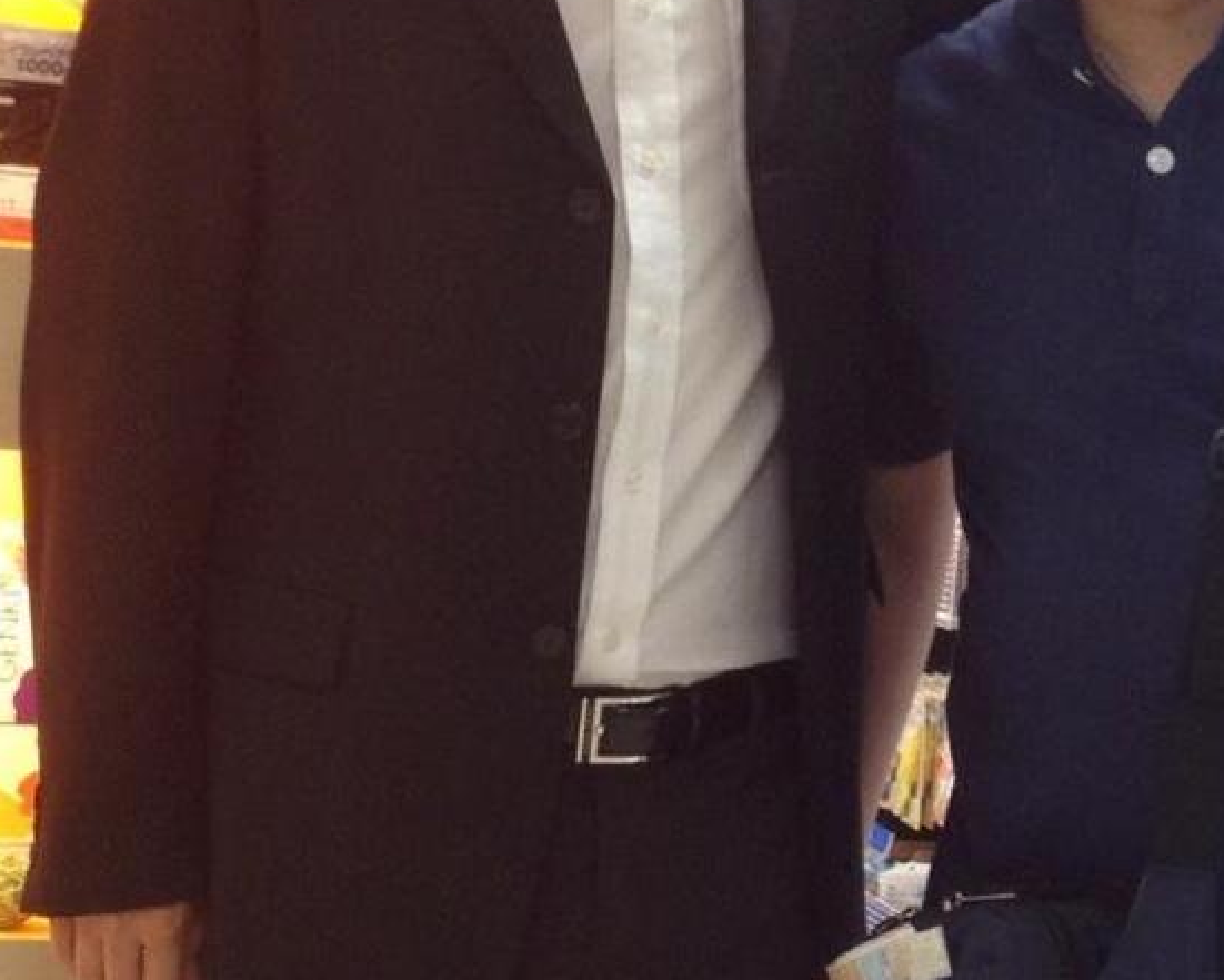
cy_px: 460
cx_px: 864
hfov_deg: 15.5
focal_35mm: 124
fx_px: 4493
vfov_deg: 12.4
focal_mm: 4.28
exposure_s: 1/20
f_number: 2.4
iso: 80
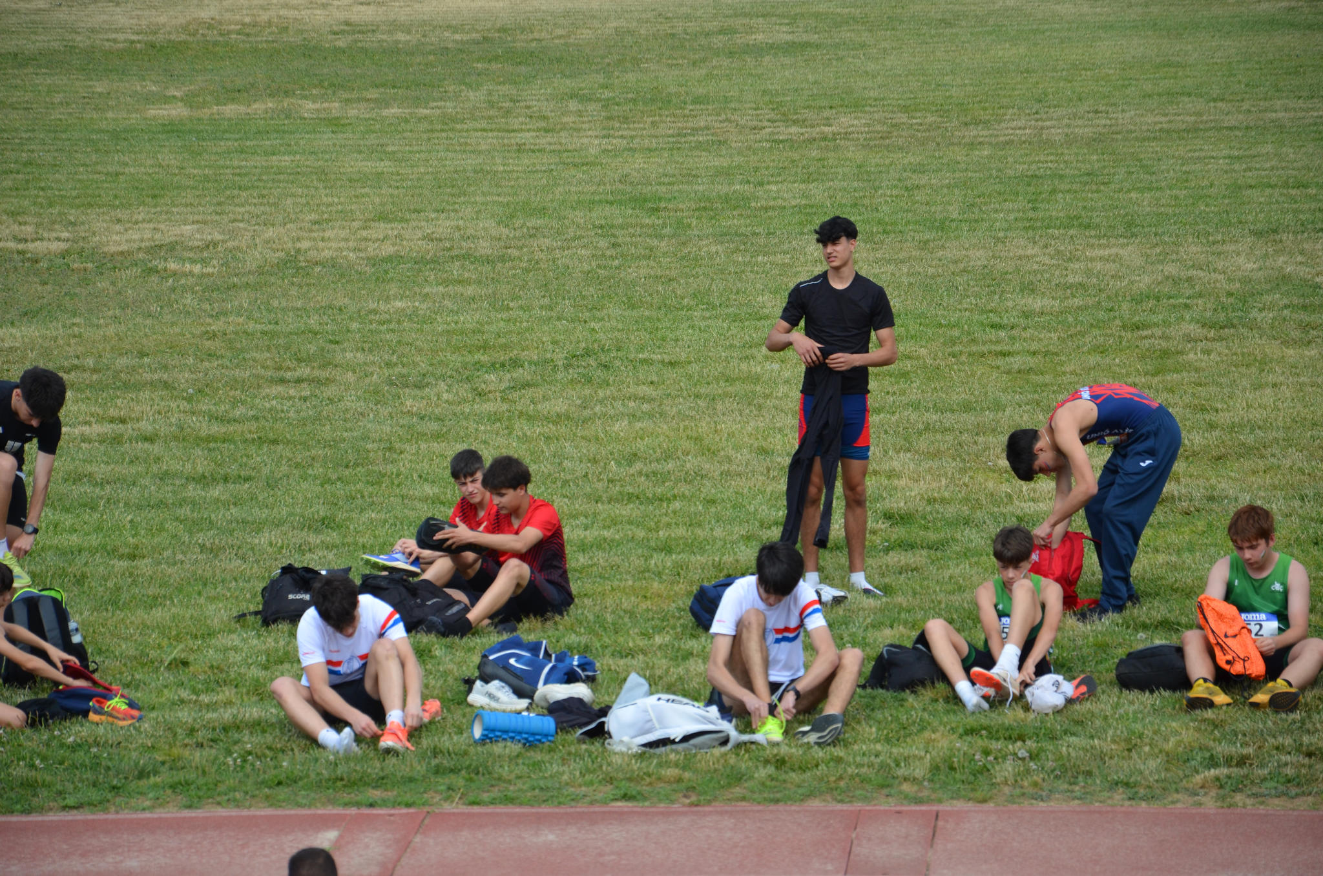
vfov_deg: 8.7
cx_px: 662
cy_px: 438
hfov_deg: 13.1
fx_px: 5776
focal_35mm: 158
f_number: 6.3
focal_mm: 105
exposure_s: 1/1600
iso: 400
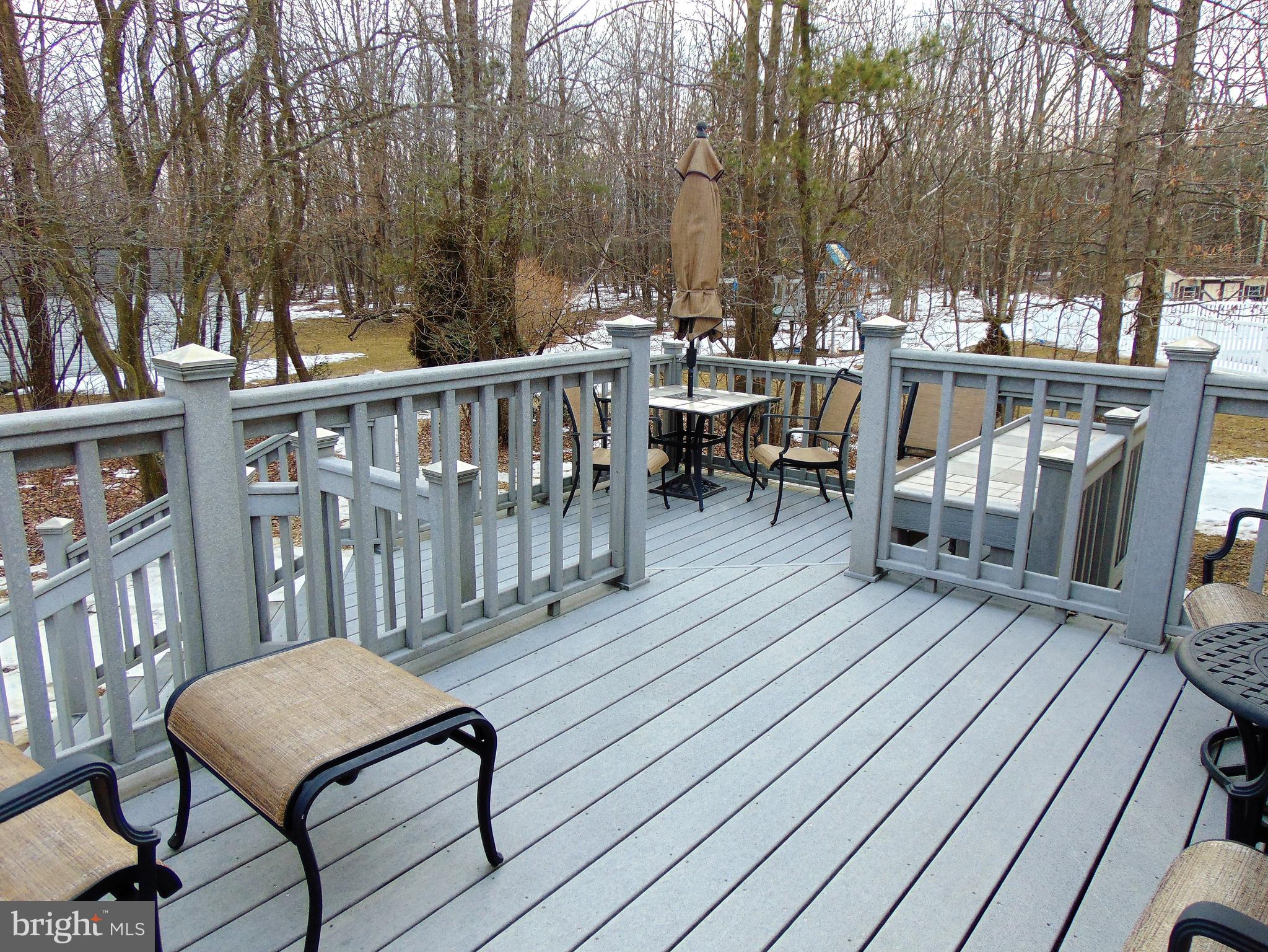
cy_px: 476
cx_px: 634
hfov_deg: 69.4
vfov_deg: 54.9
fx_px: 916
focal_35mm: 25
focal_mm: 4.5
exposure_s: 1/250
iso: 80
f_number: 3
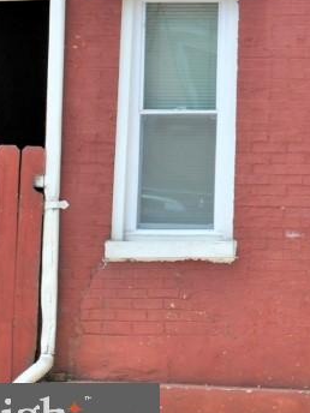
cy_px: -232
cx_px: 398
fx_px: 2531
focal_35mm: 212
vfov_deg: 9.1
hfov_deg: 6.9
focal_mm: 44
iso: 100
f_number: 7.1
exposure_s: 1/200
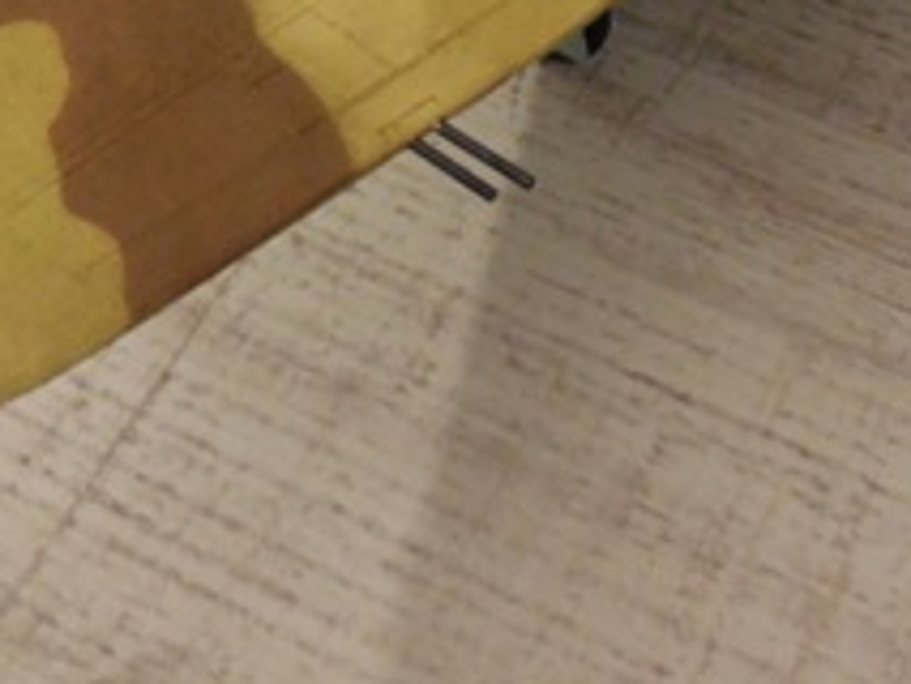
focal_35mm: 75
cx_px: 663
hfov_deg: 25.7
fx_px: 1975
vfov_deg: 18.1
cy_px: -248
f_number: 3.1
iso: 640
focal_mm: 4.5
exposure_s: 1/8
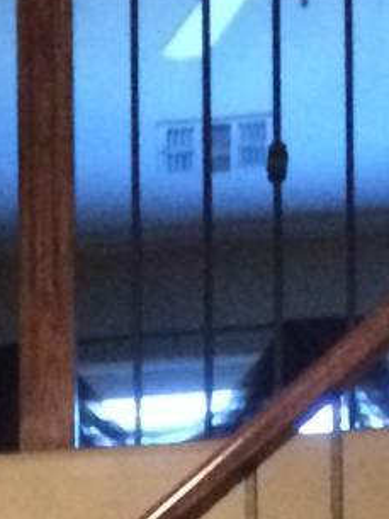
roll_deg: +2.2
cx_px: -212
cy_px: 1542
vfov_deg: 8.7
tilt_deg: +1.4
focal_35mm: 190
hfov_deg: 7.7
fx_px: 2845
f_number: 2.2
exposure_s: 1/15
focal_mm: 4.15
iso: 500
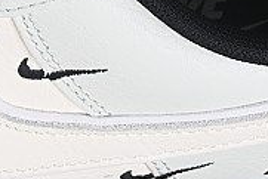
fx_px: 3338
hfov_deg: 4.6
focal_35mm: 448
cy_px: -152
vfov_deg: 3.1
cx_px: -133
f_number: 7.1
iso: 160
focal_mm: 50
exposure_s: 1/80
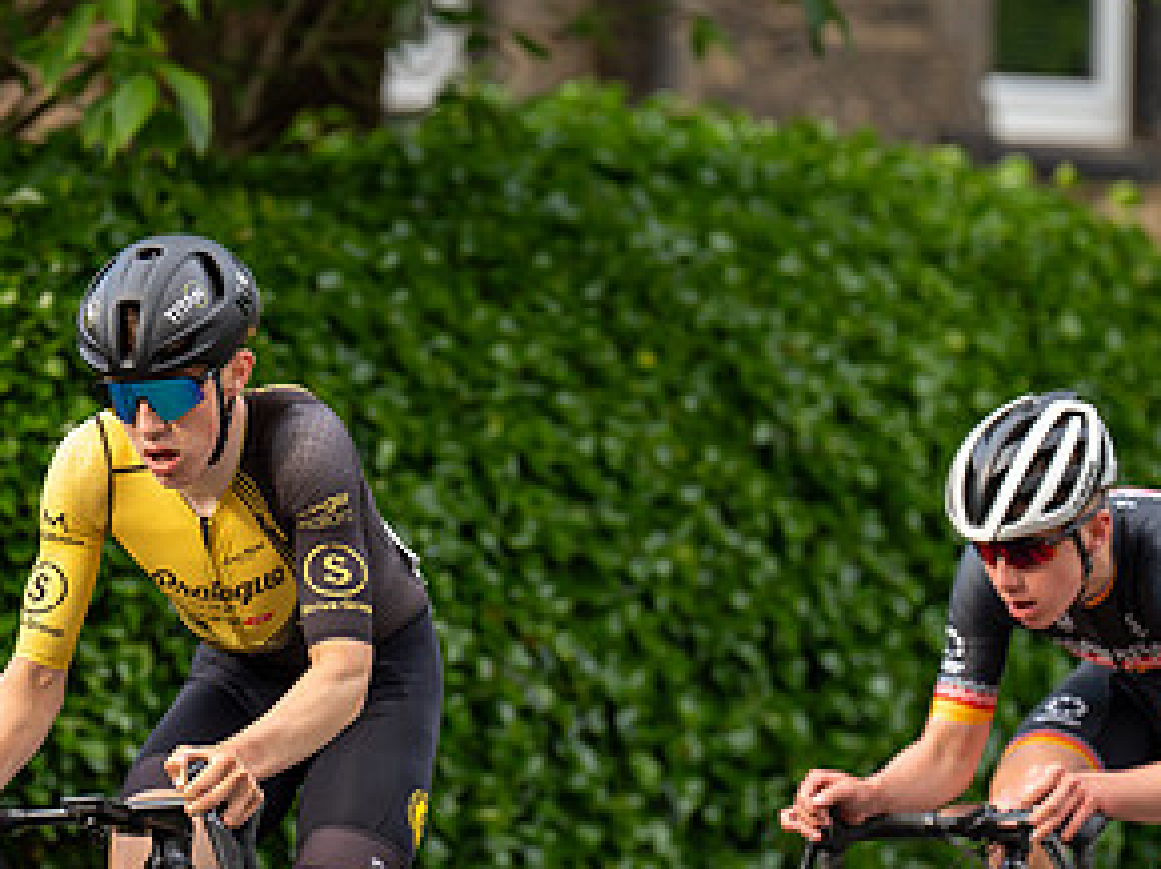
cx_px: 192
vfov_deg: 4.1
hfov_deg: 5.5
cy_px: 410
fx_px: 12131
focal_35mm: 362
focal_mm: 188
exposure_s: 1/800
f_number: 3.5
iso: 400
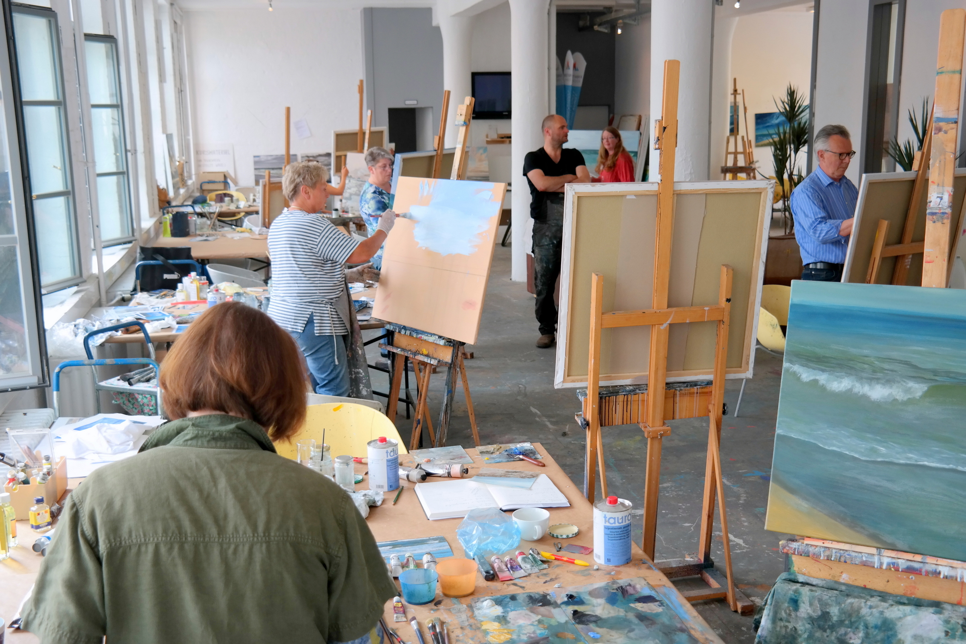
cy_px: 322
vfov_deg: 32.6
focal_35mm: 41
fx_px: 1100
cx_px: 483
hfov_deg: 47.4
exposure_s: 1/80
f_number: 4
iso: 200
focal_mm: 27
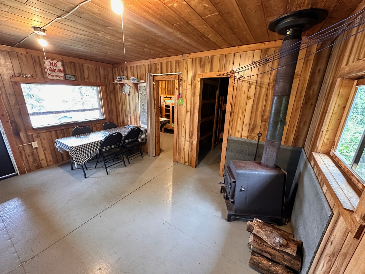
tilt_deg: -17.6
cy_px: 137
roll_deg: -1.7
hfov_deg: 102.1
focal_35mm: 14
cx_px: 182
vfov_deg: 85.7
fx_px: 148
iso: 640
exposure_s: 1/41
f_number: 2.2
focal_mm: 2.22
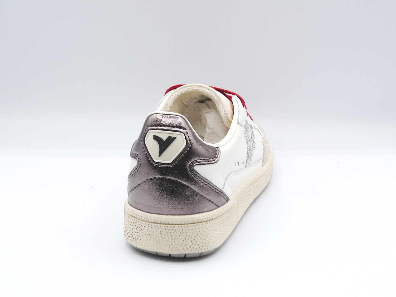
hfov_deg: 37.5
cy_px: 148
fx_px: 583
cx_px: 198
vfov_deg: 28.6
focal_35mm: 51
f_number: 4.5
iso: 100
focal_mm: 5.1
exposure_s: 1/200
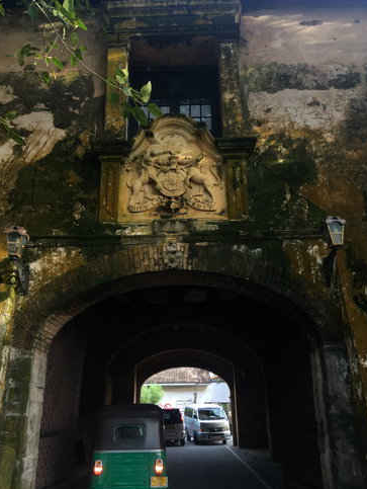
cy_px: 254
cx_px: 176
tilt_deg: +19.5
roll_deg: +0.8
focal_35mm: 32
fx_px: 452
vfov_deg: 56.8
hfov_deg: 44.2
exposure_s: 1/50
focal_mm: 4.15
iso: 25
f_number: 2.2
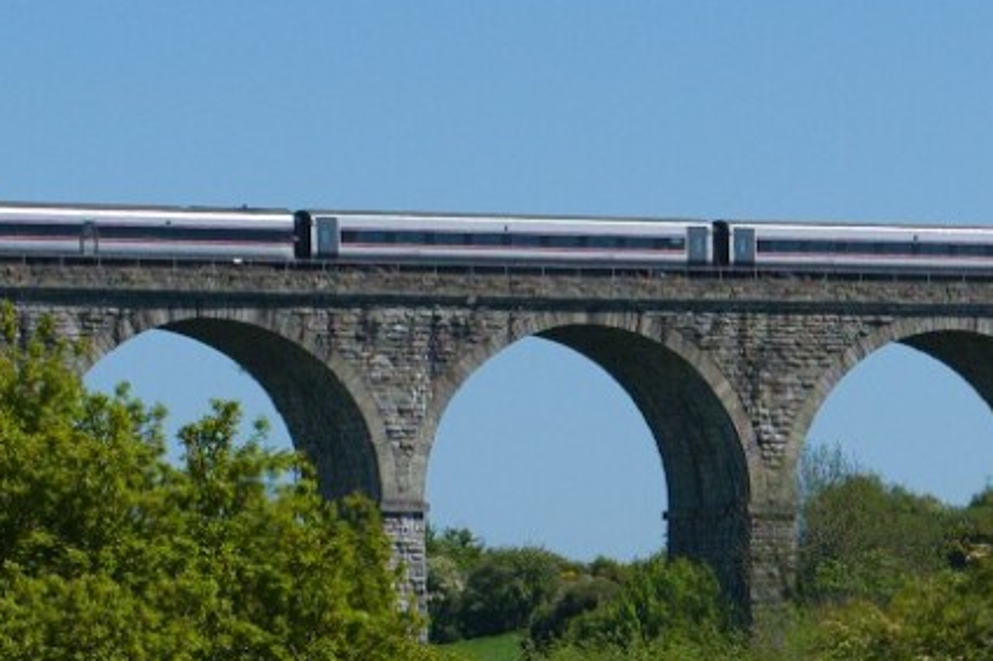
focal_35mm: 159
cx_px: 423
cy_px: 388
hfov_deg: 12.9
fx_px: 4384
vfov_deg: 8.6
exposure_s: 1/2400
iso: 400
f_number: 4
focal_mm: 50
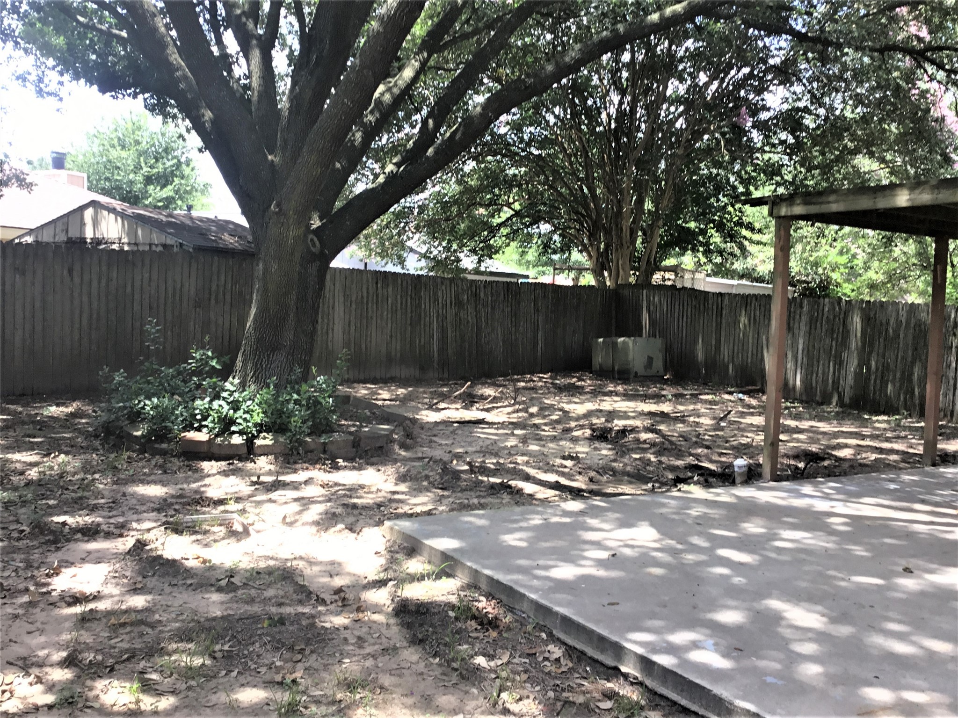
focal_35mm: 31
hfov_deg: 58.4
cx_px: 479
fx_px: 858
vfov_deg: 45.4
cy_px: 359
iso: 25
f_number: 2.4
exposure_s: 1/123
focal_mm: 3.3
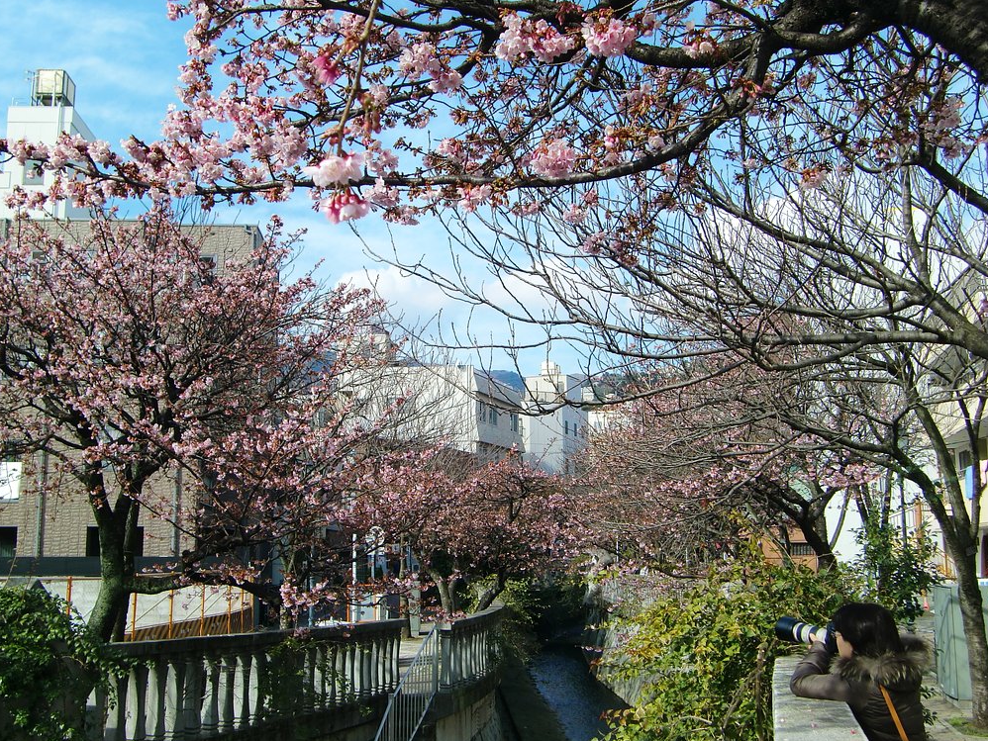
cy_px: 364
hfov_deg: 46.8
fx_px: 1142
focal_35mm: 40
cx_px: 486
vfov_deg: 36.0
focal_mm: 6.9
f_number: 8
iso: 64
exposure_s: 1/100
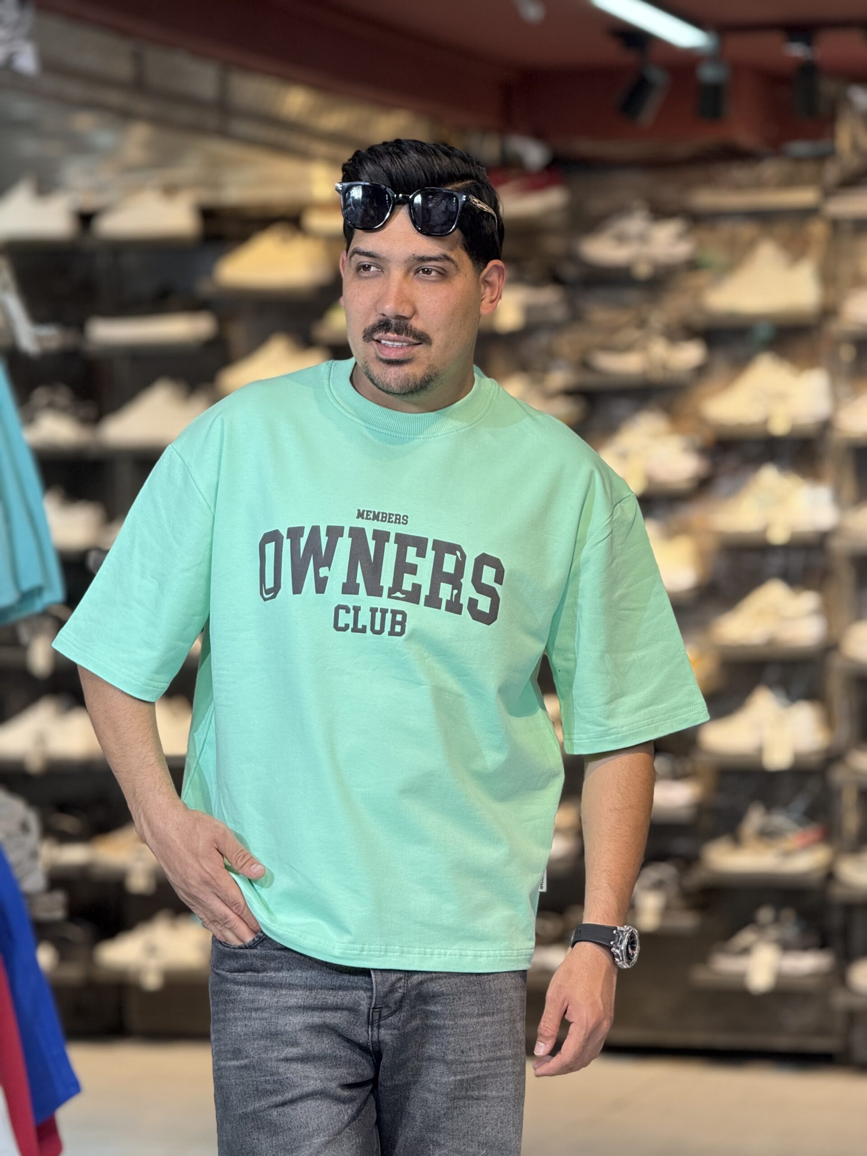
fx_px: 4007
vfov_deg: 16.4
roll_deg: +0.1
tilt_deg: -0.7
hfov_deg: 12.3
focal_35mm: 120
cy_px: 578
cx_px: 434
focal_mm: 15.66
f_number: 2.8
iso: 160
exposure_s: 1/100
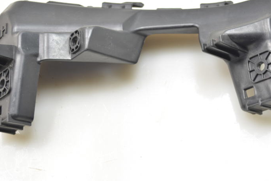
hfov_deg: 30.0
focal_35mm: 67
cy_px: 71
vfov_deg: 20.3
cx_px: 155
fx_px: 504
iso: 100
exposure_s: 1/20
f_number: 4.5
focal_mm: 30
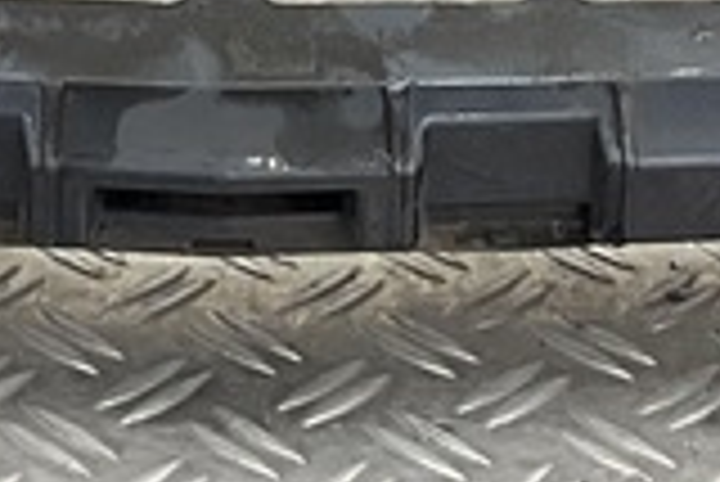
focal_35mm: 190
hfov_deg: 10.8
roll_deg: -1.7
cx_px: 274
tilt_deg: -16.9
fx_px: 3803
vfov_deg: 6.6
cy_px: -928
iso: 32
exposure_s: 1/100
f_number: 1.8
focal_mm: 3
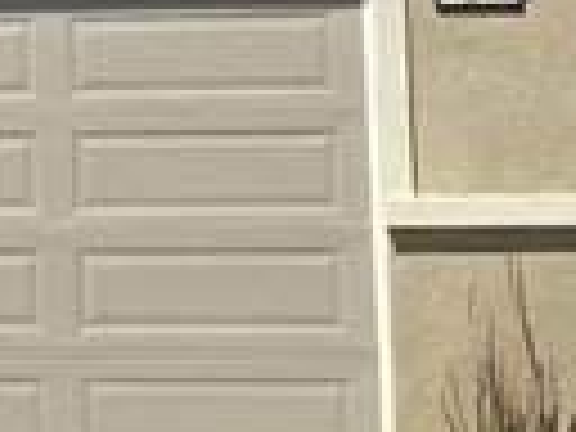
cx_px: -360
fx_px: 3062
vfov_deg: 8.0
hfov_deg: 10.3
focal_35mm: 184
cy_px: -162
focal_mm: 6.3
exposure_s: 1/1406
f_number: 1.7
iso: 12
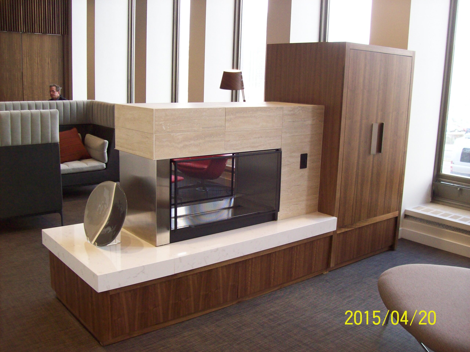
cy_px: 176
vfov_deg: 39.6
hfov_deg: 51.4
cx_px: 235
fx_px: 489
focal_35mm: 36
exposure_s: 1/95.2
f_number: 2.7
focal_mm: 6
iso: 200
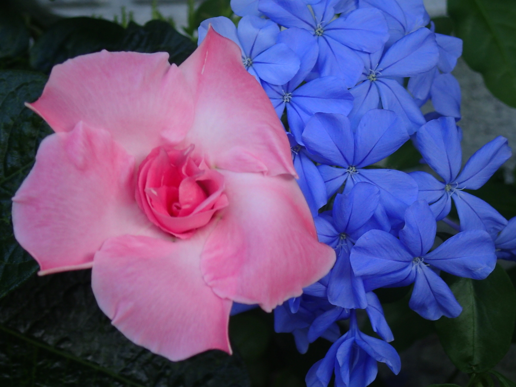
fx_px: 1491
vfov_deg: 14.8
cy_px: 194
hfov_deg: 19.6
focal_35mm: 100
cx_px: 258
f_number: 4.9
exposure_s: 1/160
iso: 200
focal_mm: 18
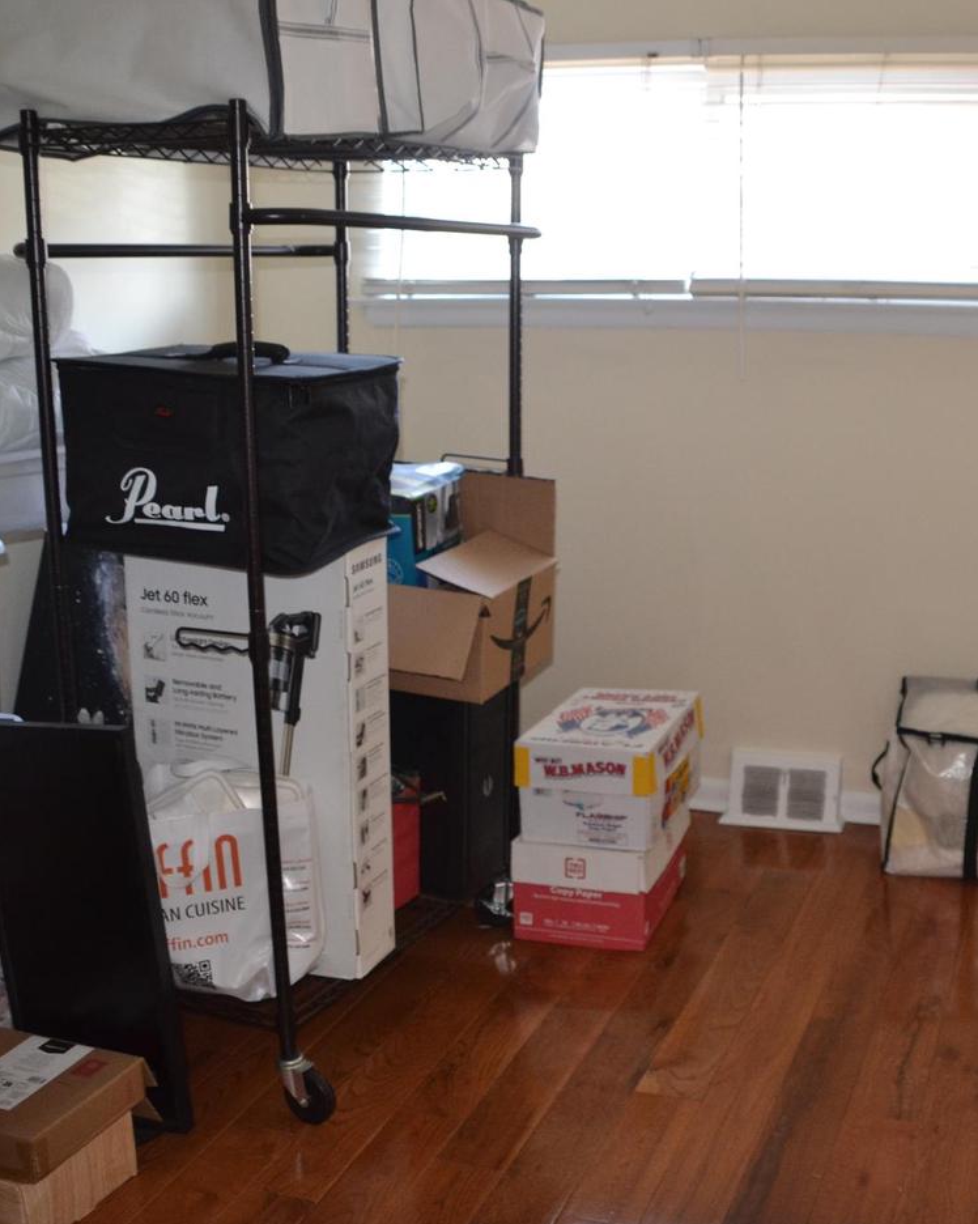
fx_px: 1412
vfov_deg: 46.9
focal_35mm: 39
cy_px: 605
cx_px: 730
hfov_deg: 37.3
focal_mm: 18
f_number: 3.5
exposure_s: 1/60
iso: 900
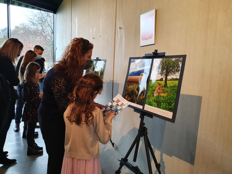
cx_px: 116
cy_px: 87
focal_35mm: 26
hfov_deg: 67.3
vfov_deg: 53.1
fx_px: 174
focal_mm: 4.32
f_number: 1.5
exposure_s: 1/100
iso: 160
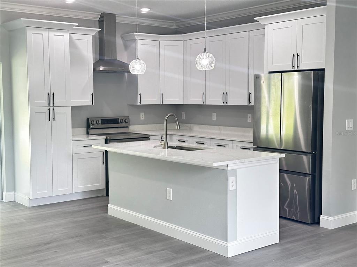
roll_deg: +0.1
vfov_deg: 30.3
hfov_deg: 39.7
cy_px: 134
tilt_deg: -5.1
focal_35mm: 48
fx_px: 495
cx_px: 178
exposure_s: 1/120
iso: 160
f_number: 1.78
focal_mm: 6.86
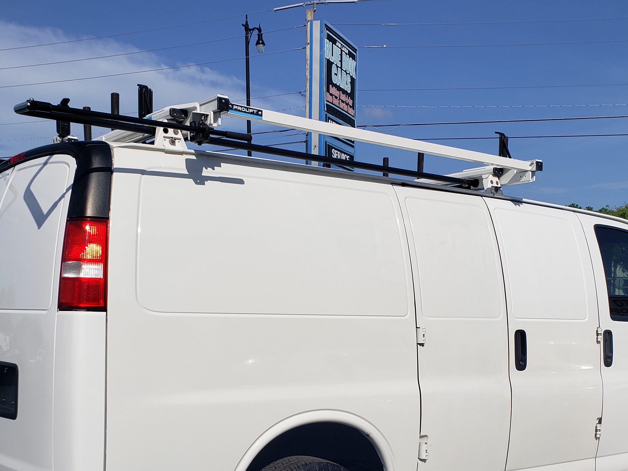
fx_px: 780
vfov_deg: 32.8
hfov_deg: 43.9
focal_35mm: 43
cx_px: 321
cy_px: 366
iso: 50
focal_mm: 4.3
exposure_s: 1/3902
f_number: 2.4
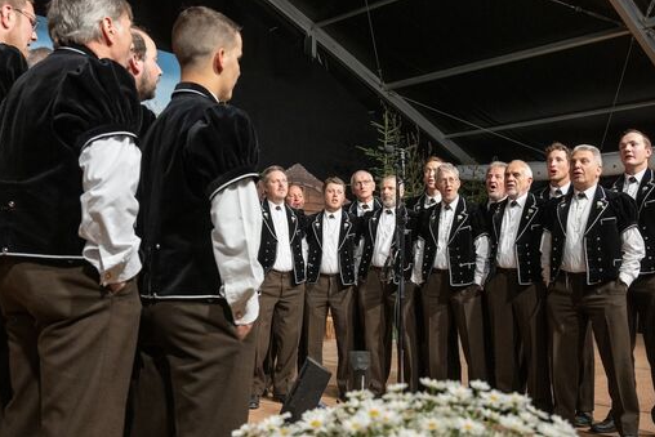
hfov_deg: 55.8
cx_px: 324
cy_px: 208
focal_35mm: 34
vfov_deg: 38.9
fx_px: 619
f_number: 5.6
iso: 2000
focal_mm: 32
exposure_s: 1/80
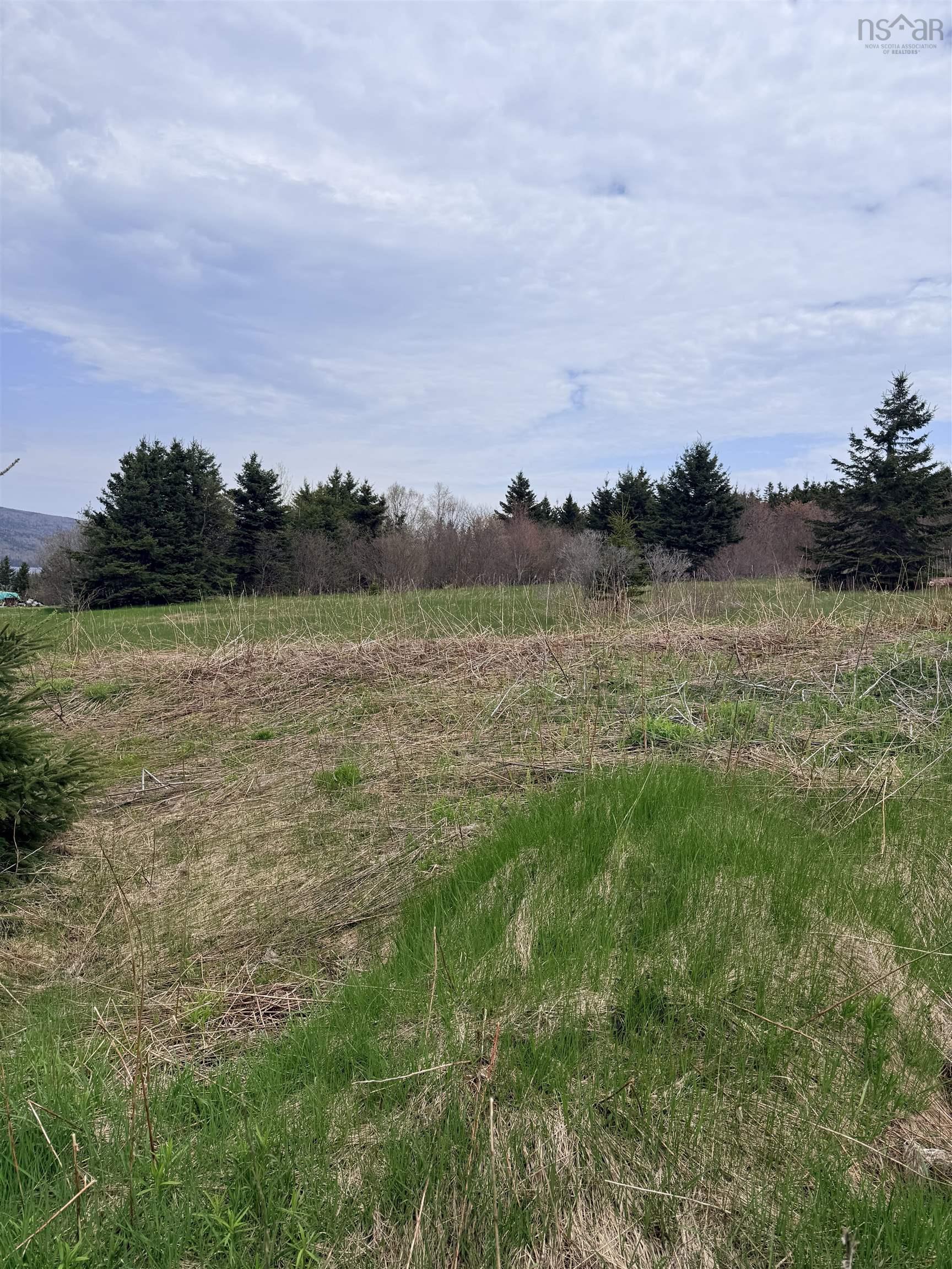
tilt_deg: -4.1
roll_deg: -2.5
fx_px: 880
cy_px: 634
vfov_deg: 71.6
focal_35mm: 24
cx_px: 476
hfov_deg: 56.8
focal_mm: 6.76
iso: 80
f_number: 1.78
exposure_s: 1/7353
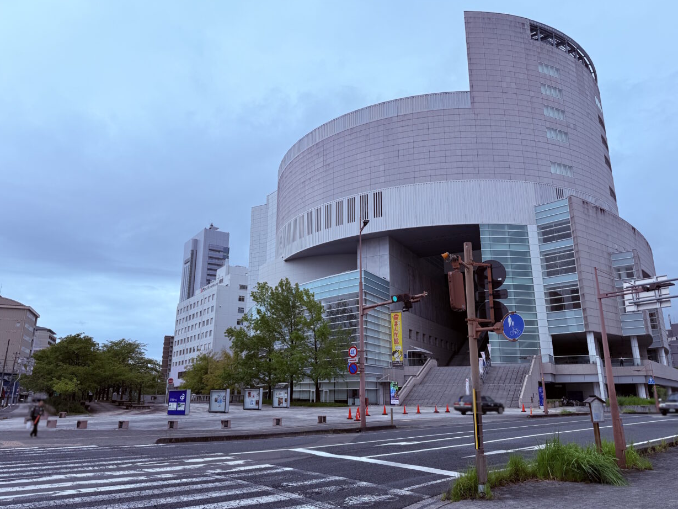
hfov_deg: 69.4
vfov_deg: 54.9
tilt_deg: +16.4
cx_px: 343
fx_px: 490
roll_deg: -0.1
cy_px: 258
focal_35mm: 25
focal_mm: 6.76
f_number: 1.78
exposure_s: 1/2110
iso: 80
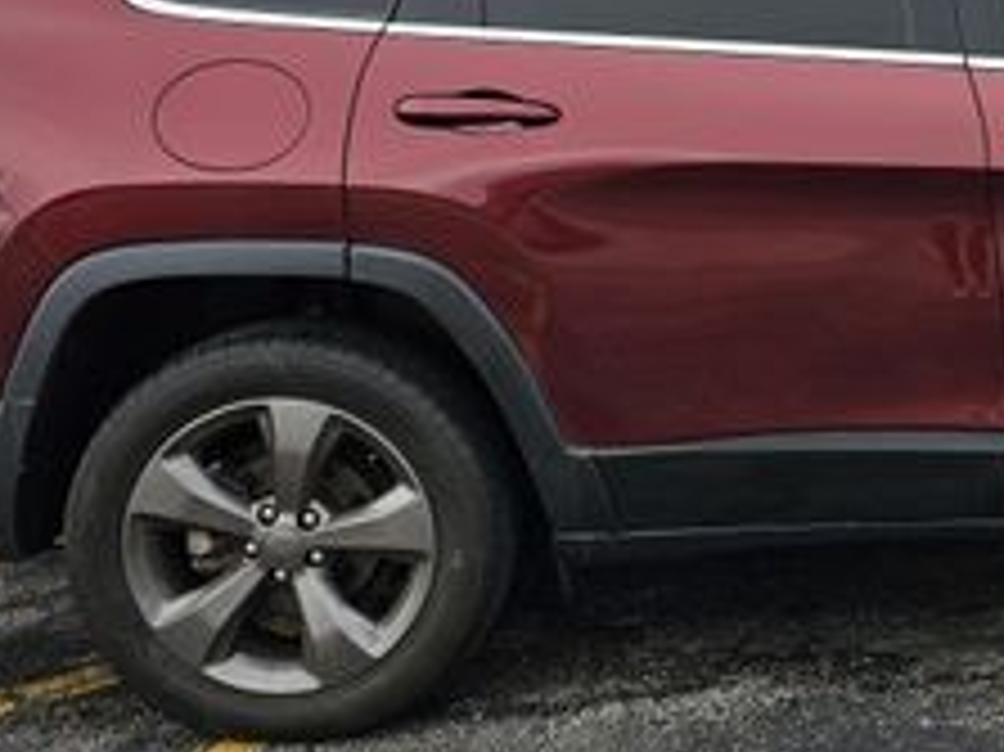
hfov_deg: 27.3
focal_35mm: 66
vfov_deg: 21.9
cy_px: 117
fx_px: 1913
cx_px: 1063
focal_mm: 6.3
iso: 10
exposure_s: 1/395
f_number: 1.7
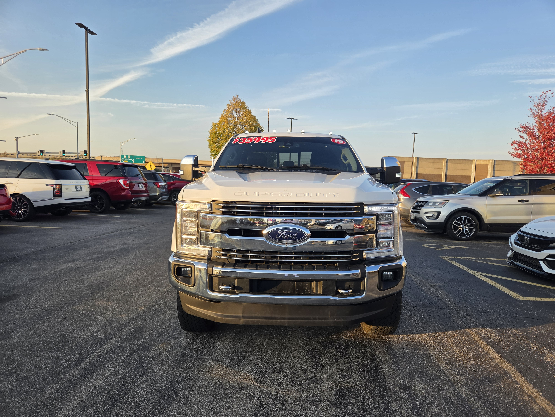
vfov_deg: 58.9
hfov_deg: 73.9
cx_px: 278
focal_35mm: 23
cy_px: 208
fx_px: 369
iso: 80
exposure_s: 1/1258
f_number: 1.8
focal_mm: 5.4
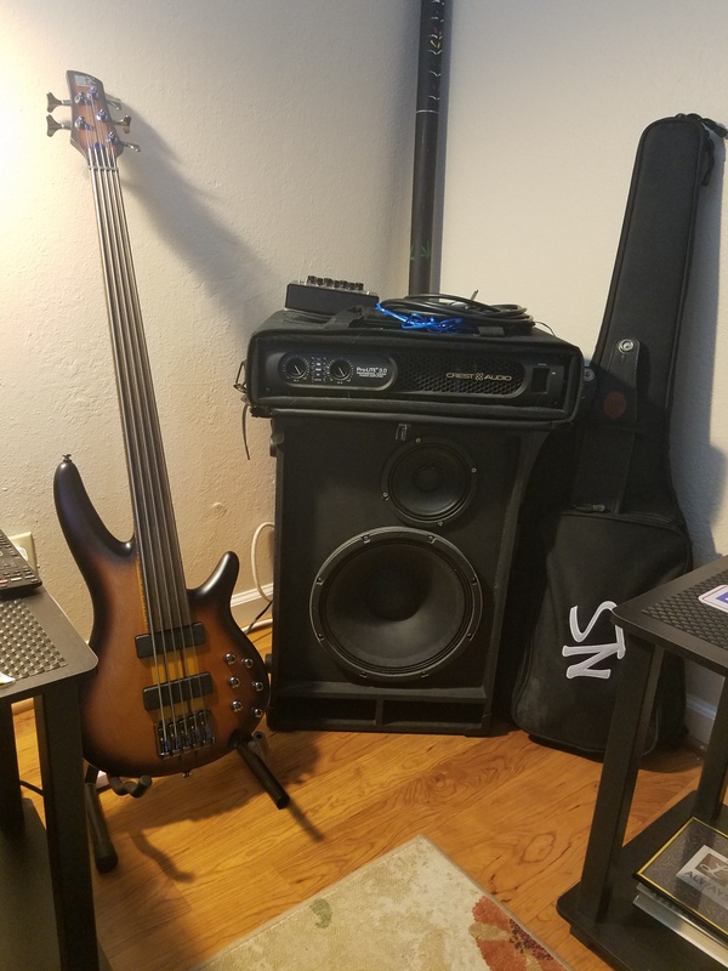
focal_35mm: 26
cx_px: 364
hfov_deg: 53.1
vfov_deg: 67.3
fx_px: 729
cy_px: 486
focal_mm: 4.2
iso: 200
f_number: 1.7
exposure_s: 1/13
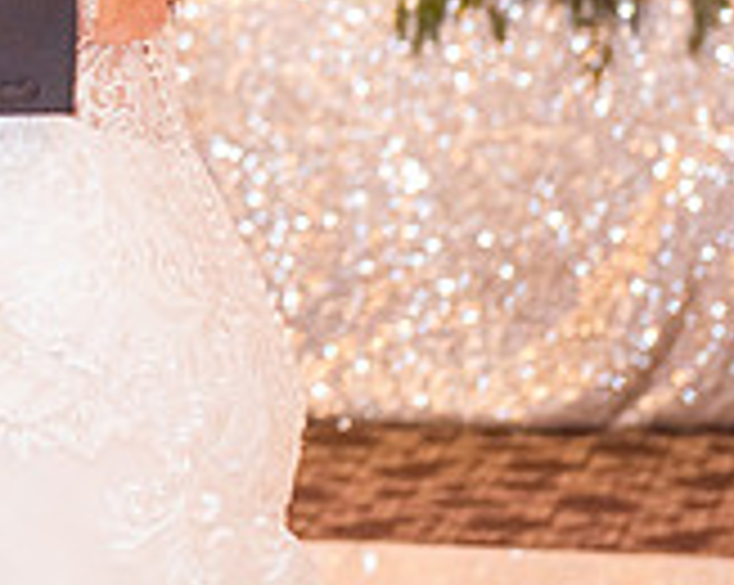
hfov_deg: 8.1
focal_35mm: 234
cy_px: -200
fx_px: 5077
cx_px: -329
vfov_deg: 6.5
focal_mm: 70
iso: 1600
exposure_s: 1/160
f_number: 3.5
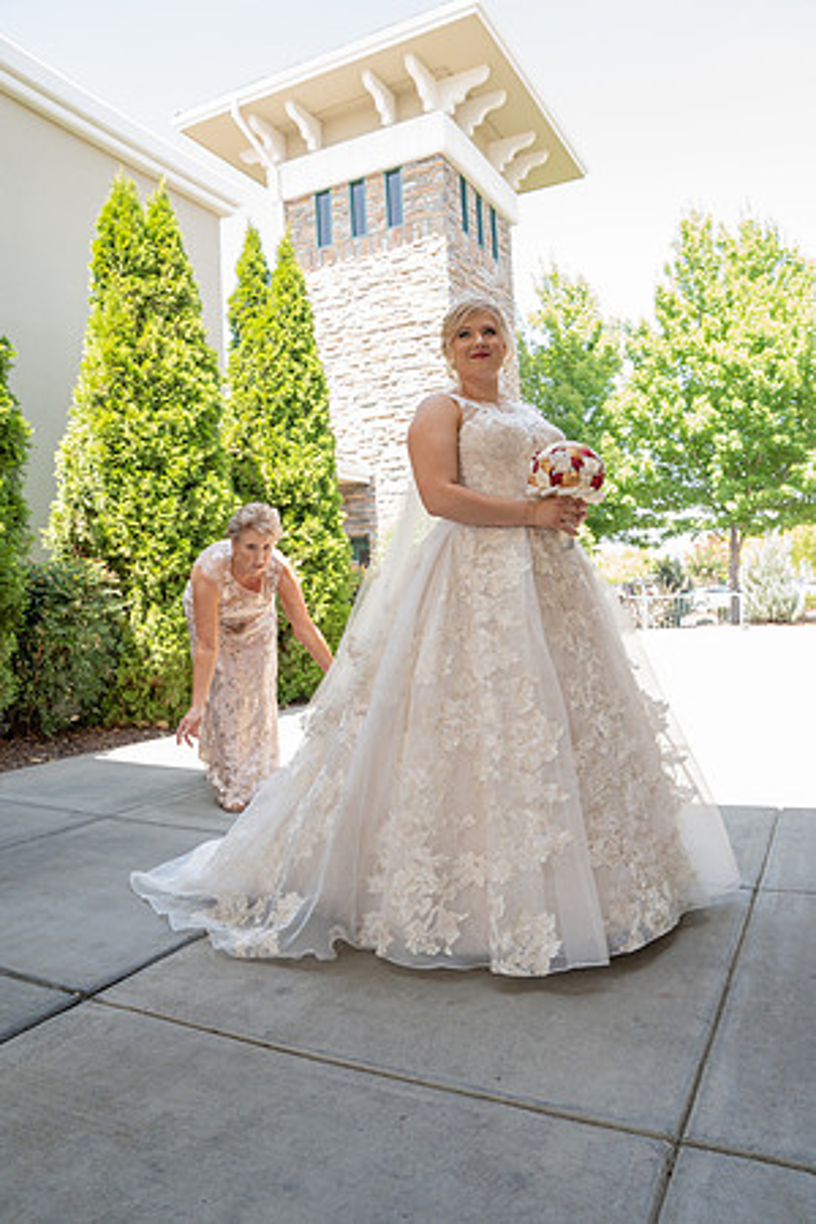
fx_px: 816
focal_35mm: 24
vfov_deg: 73.7
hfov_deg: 53.1
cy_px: 612
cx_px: 408
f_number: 5
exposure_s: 1/200
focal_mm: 24
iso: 640
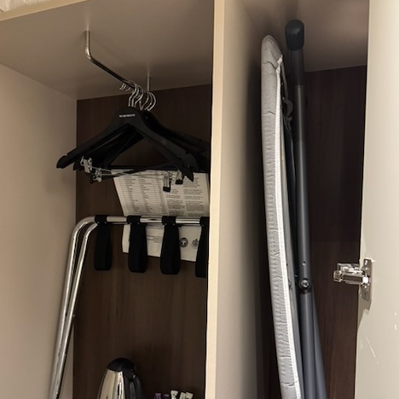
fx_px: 378
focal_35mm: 29
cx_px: 201
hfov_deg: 55.6
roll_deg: -0.8
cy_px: 240
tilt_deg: -1.7
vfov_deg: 55.2
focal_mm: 6.76
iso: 640
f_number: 1.78
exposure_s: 1/33
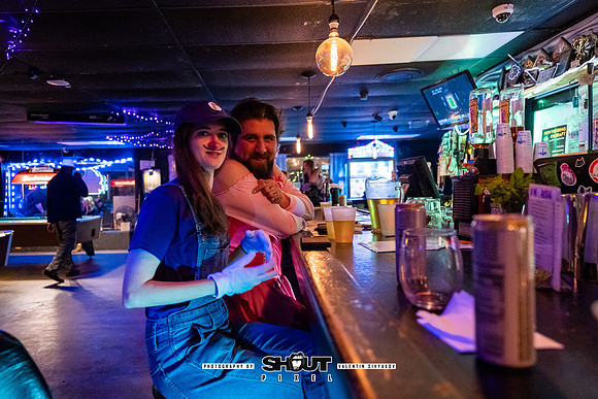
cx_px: 271
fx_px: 436
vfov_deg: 49.2
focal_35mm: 26
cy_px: 198
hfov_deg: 68.7
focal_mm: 24
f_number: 2.8
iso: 3200
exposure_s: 1/160
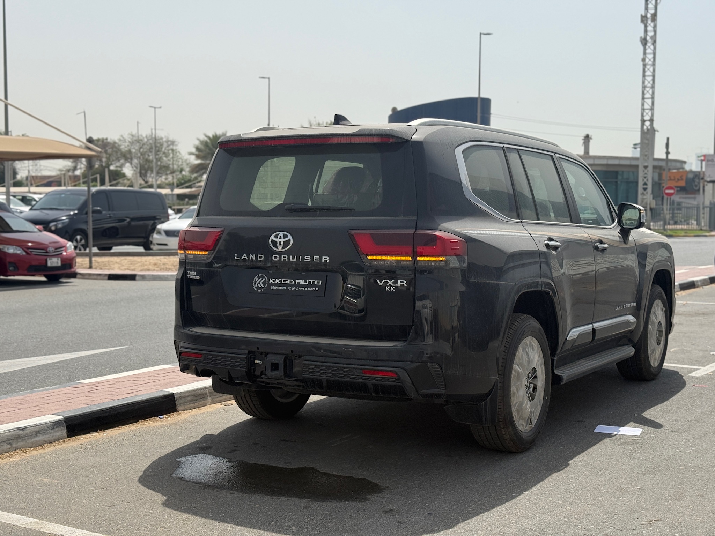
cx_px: 358
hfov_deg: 39.7
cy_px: 268
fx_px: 991
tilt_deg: -3.3
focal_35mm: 48
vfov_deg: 30.3
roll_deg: +0.0
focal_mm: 6.76
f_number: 1.78
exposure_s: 1/6536
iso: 64
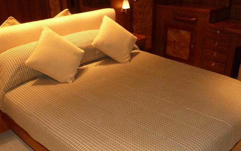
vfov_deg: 33.5
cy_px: 93
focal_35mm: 38
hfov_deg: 51.5
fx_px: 250
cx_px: 110
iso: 320
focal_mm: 4.1
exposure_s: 1/30
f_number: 3.3
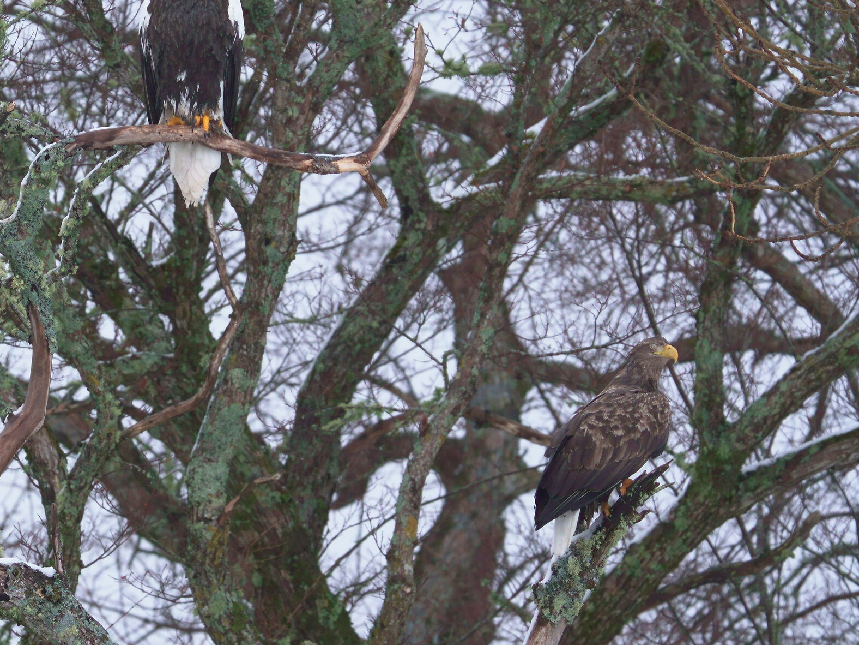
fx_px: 15261
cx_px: 223
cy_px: 307
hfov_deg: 3.2
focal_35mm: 615
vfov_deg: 2.4
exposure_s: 1/400
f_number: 6.3
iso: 800
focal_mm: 280
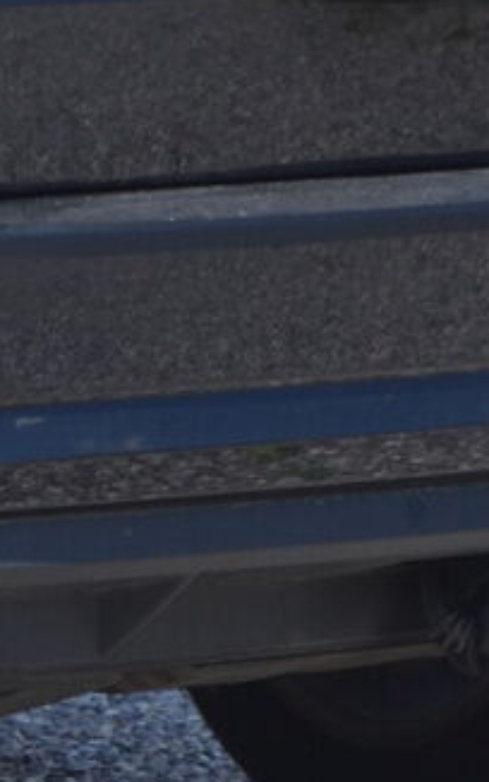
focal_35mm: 342
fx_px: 7286
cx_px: -769
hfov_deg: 3.8
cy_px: 29
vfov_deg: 6.1
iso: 100
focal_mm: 38
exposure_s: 1/250
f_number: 8
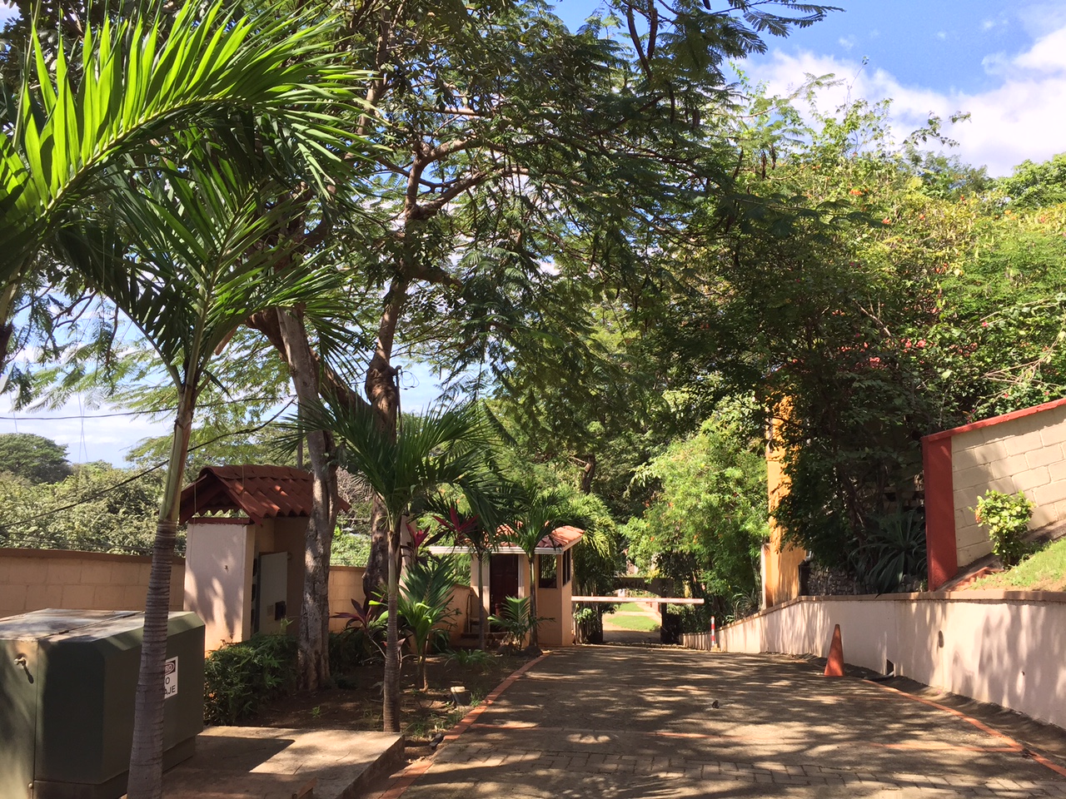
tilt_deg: +3.5
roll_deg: -0.2
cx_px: 533
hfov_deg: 61.7
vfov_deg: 48.2
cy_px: 400
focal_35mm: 29
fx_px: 893
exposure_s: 1/628
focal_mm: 4.15
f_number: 2.2
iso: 32
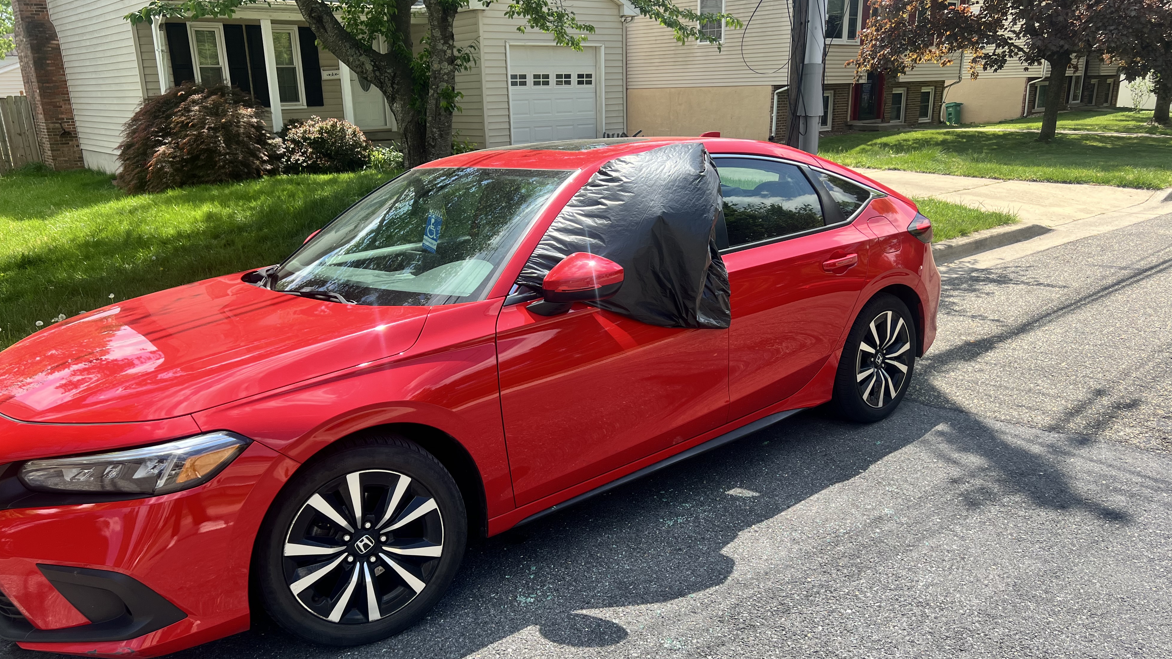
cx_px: 573
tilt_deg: -18.6
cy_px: 370
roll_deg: +1.6
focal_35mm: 29
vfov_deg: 40.1
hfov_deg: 66.1
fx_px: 901
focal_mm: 5.7
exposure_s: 1/1511
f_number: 1.5
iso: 50
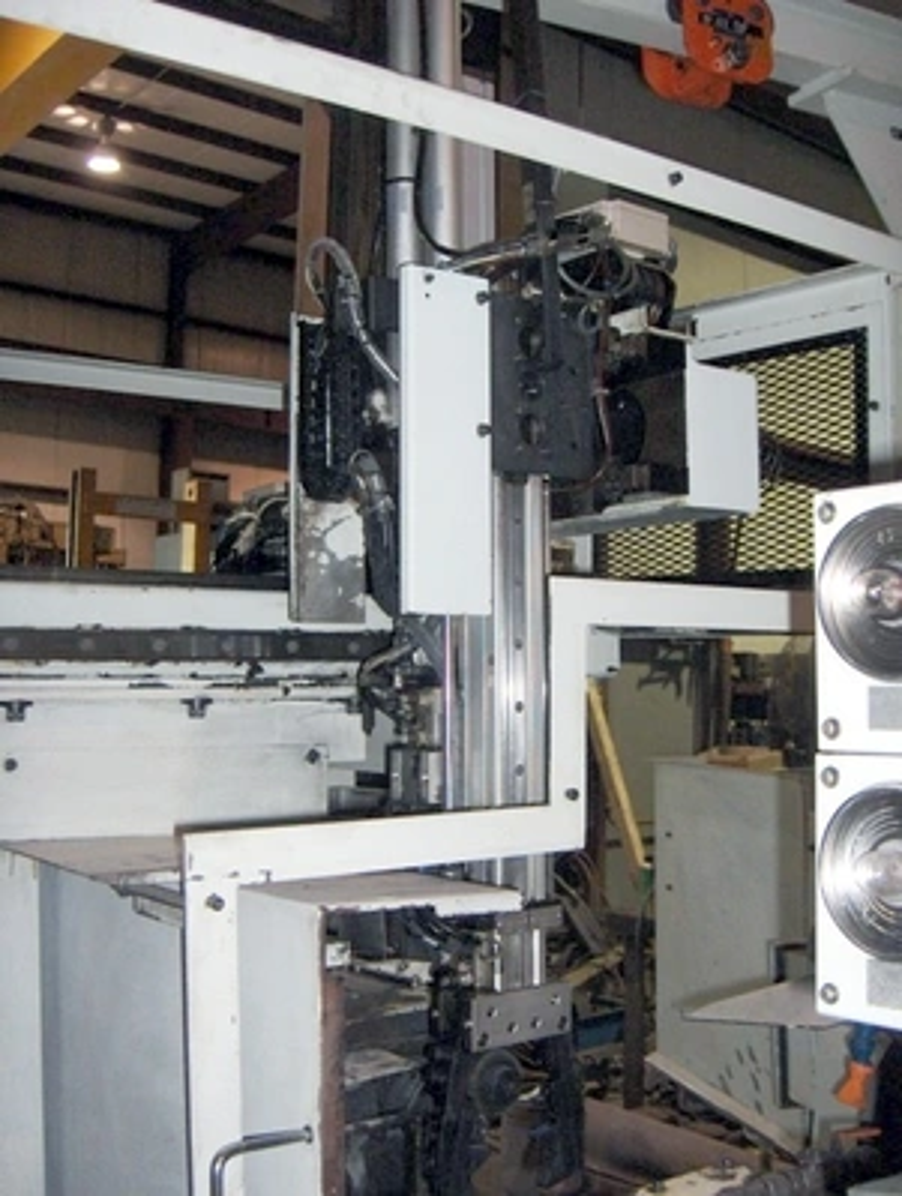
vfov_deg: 47.8
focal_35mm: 39
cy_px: 598
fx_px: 1350
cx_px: 451
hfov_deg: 36.9
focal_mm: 8
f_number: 2.8
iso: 100
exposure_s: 1/60
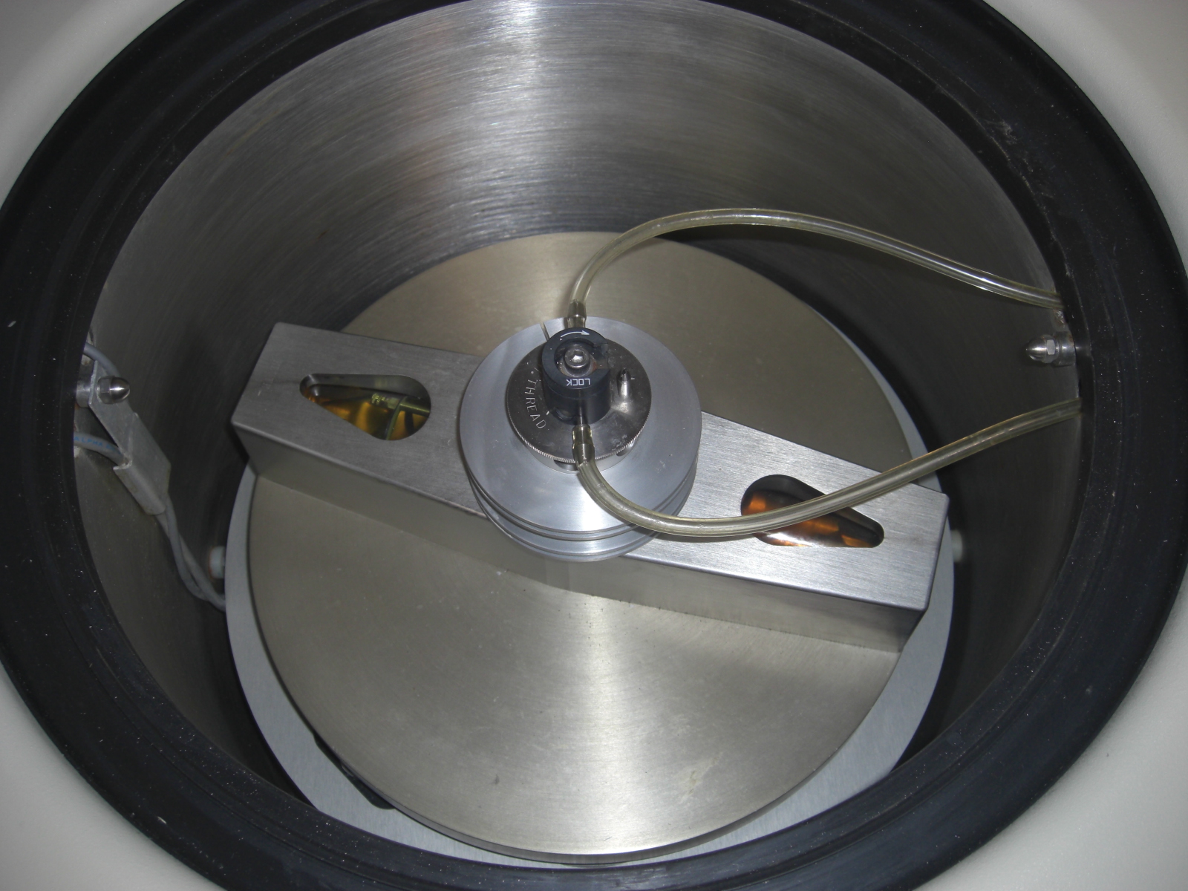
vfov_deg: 37.7
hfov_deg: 49.0
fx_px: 1304
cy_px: 446
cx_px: 594
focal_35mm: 38
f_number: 2.8
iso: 100
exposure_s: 1/60
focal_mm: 7.9
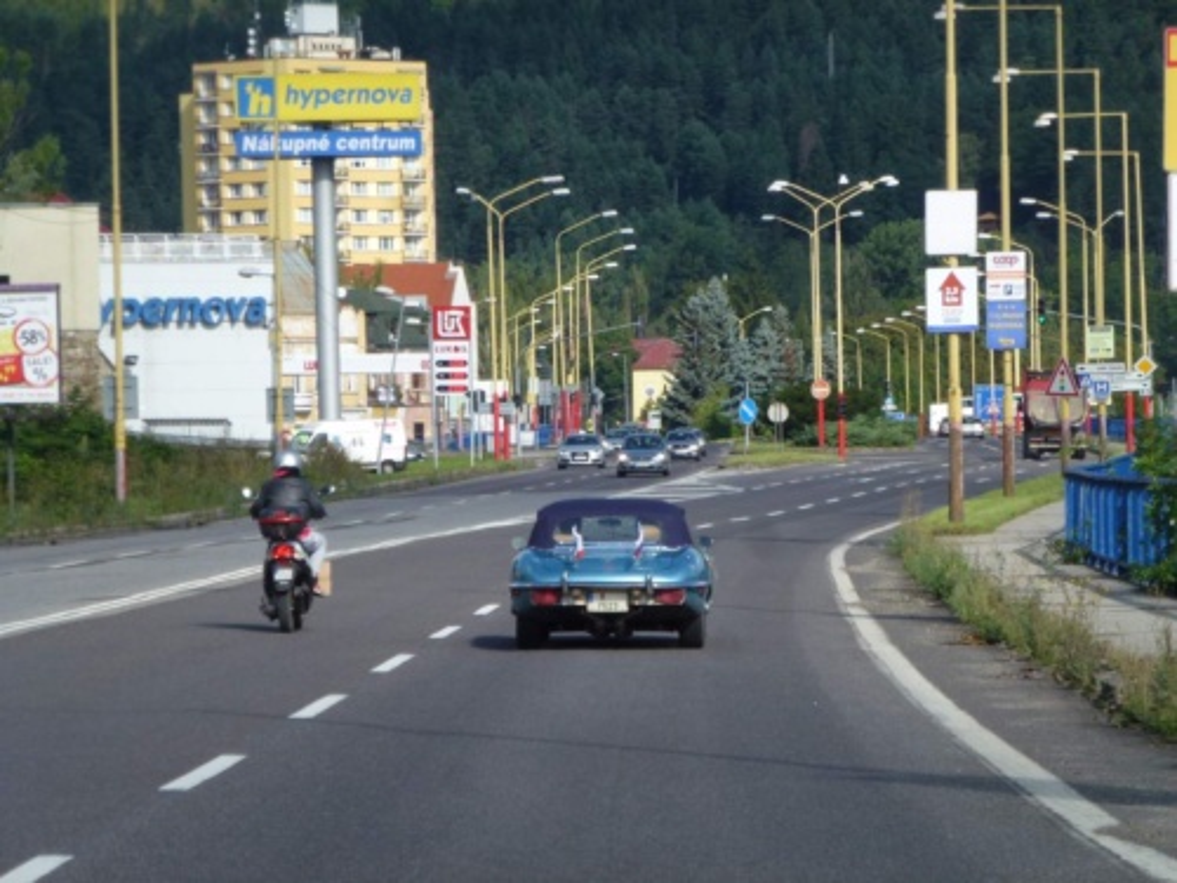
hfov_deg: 10.0
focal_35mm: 197
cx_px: 588
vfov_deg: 7.5
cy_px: 442
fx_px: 6698
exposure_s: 1/400
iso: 100
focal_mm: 35.2
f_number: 5.5
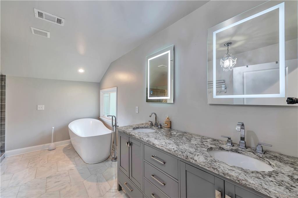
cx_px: 149
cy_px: 99
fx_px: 116
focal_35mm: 14
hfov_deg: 104.3
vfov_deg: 81.1
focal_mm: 14
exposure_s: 1/5
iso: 100
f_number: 8
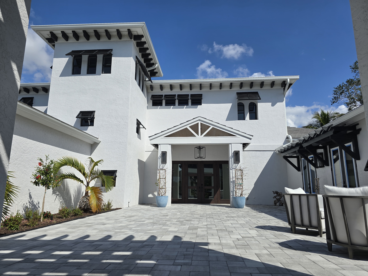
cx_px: 184
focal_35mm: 23
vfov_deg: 58.9
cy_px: 138
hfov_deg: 73.9
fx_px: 245
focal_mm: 6.3
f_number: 1.7
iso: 12
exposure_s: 1/1476
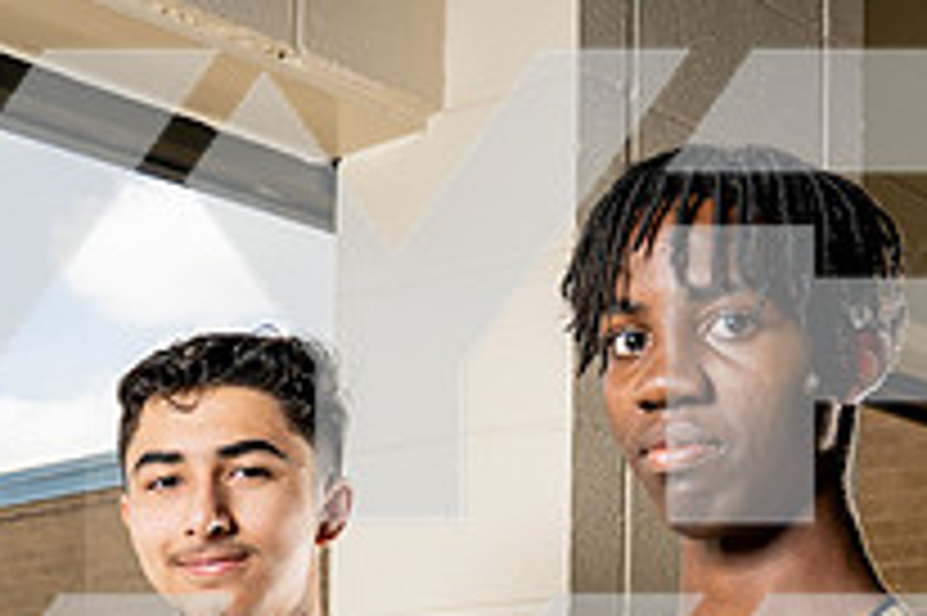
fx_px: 1955
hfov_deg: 26.6
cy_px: 834
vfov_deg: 16.7
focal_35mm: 76
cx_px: 594
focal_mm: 27
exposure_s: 1/250
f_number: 5.6
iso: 320
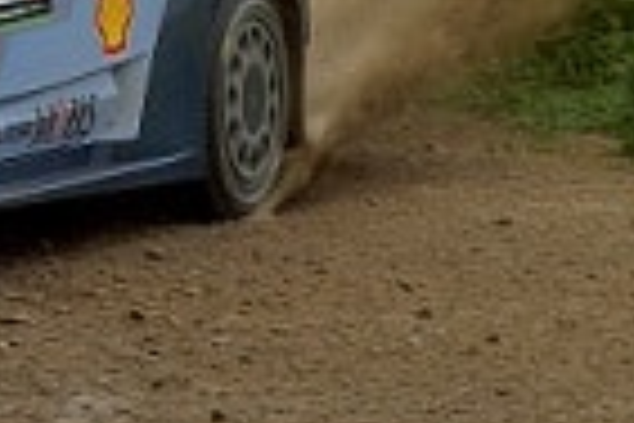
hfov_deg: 2.3
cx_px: -252
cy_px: -205
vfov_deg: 1.5
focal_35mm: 892
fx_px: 15708
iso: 400
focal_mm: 280
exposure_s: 1/400
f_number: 4
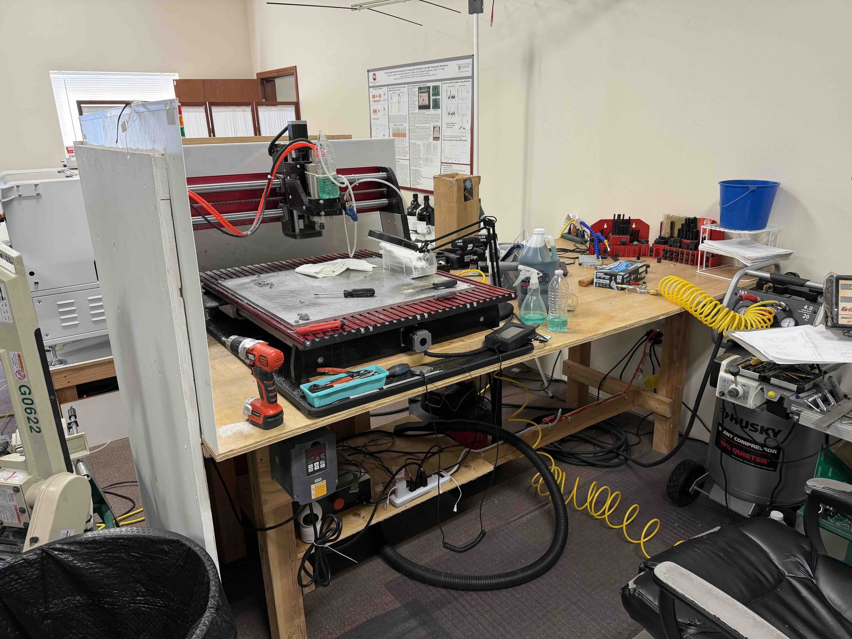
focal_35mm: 24
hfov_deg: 71.6
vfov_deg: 56.8
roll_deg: +1.0
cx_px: 426
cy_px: 320
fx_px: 591
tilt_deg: -19.1
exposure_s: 1/60
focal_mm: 6.76
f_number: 1.78
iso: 160
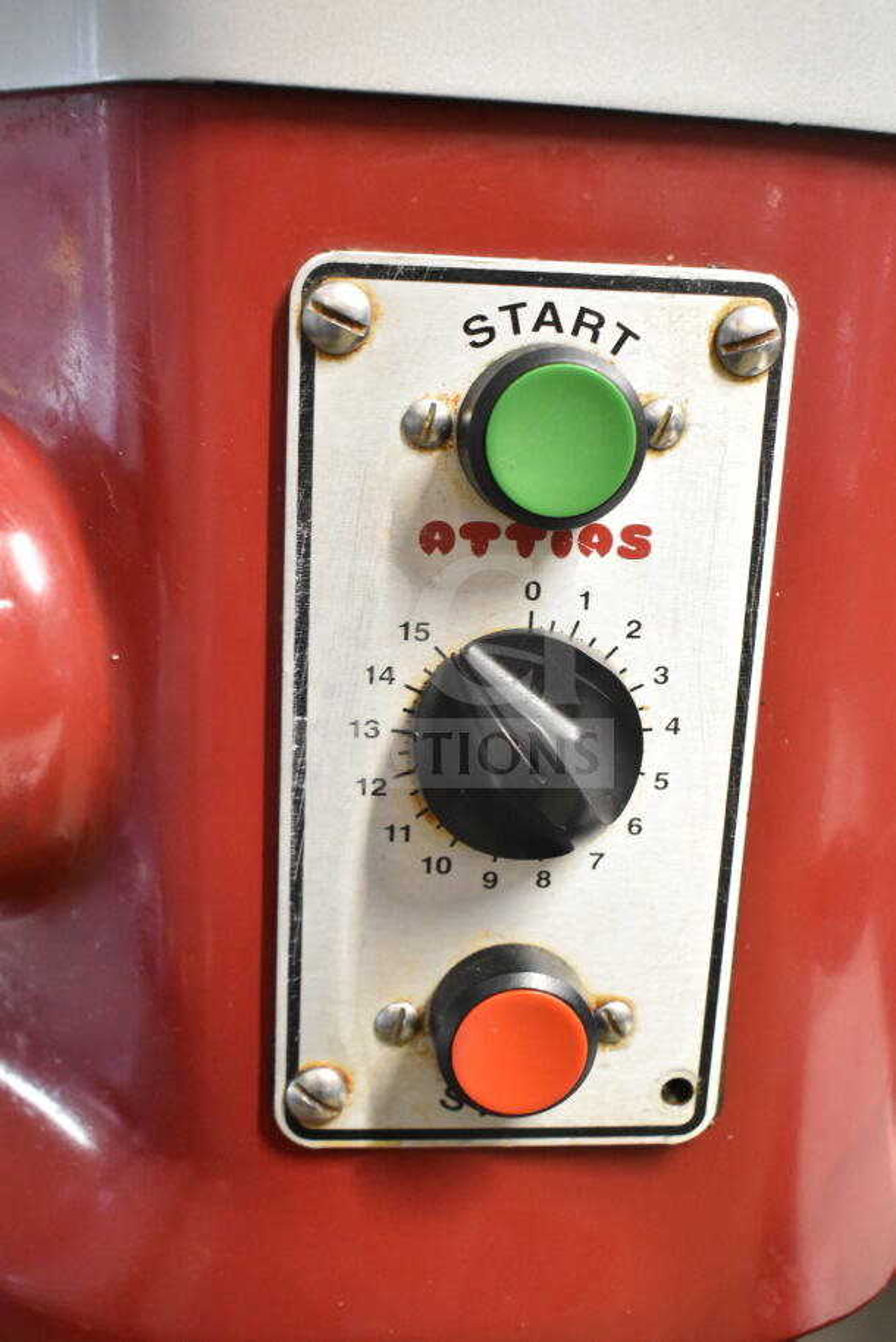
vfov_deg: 51.3
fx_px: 1399
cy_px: 671
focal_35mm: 38
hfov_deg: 35.5
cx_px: 448
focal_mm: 25
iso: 5000
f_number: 4
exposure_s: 1/40
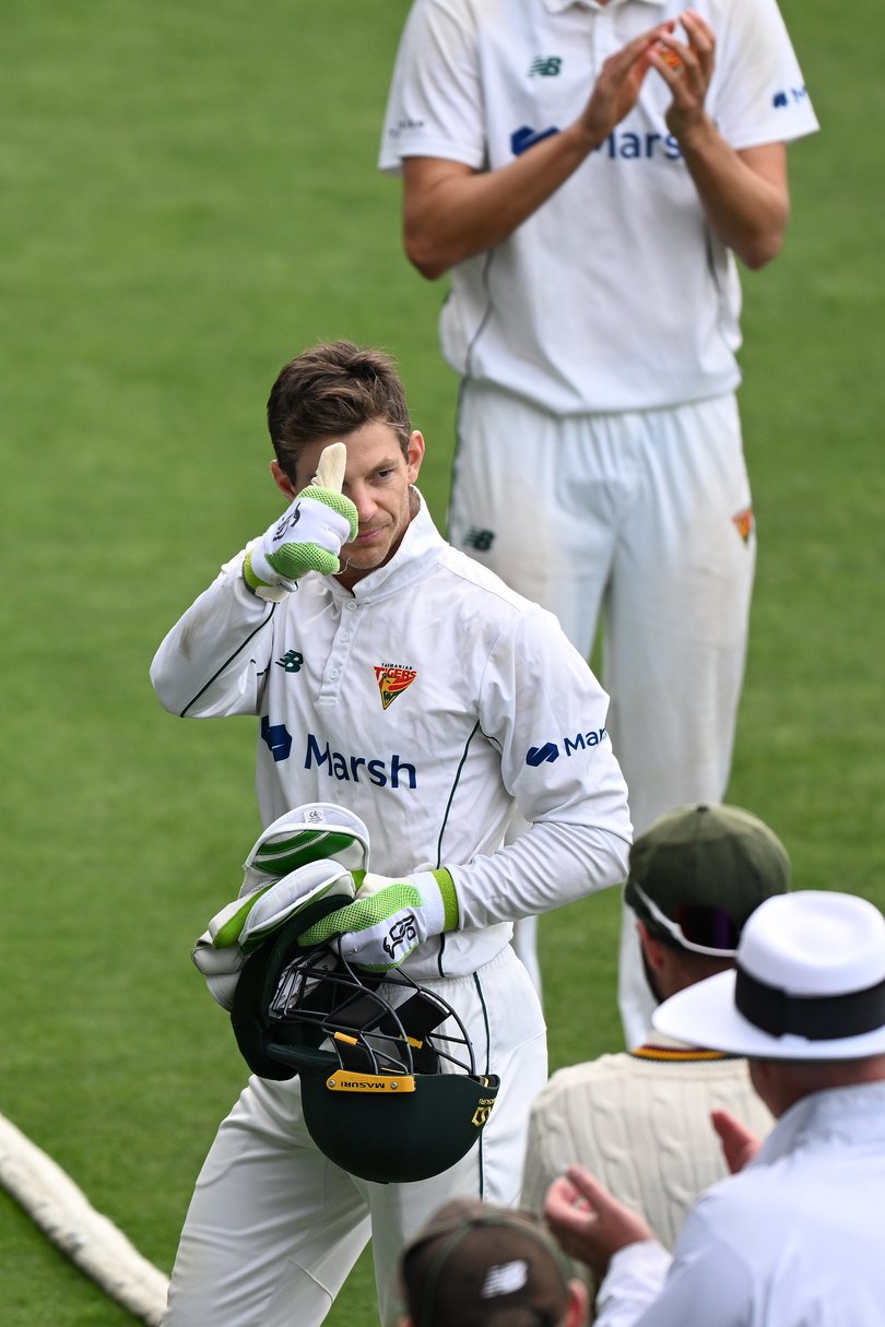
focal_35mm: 600
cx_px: 442
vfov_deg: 3.4
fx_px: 22123
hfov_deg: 2.3
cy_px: 664
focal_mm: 600
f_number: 4
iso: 500
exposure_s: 1/1600
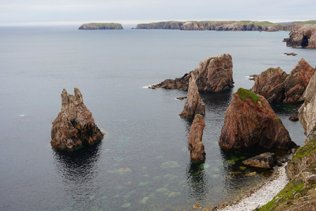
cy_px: 112
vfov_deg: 32.9
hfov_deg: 47.4
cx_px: 196
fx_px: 357
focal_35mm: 41
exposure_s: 1/60
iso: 100
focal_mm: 21
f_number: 6.3
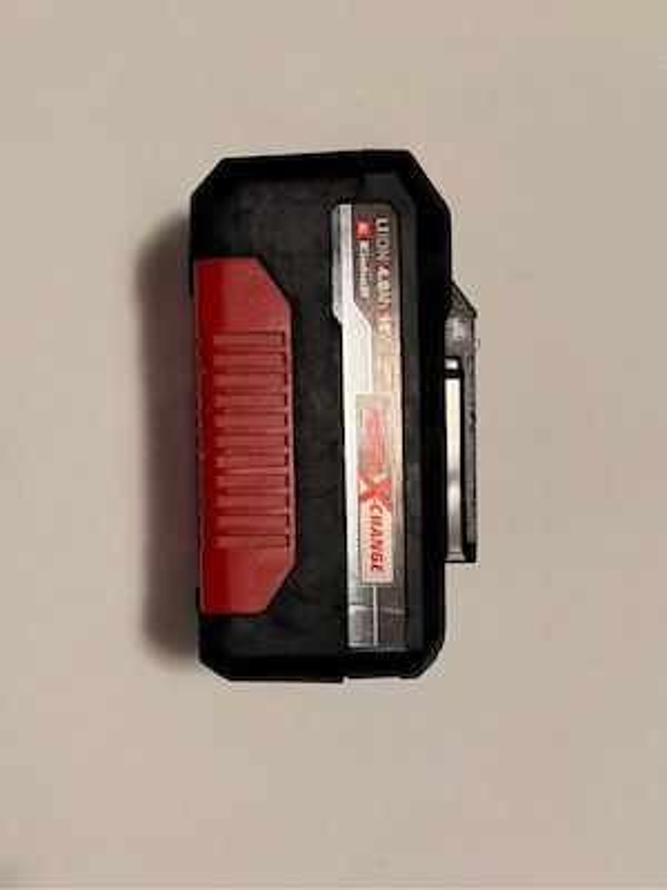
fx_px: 617
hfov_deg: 56.8
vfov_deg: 71.6
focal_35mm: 24
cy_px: 445
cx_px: 334
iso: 100
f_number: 1.78
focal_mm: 6.76
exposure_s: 1/50
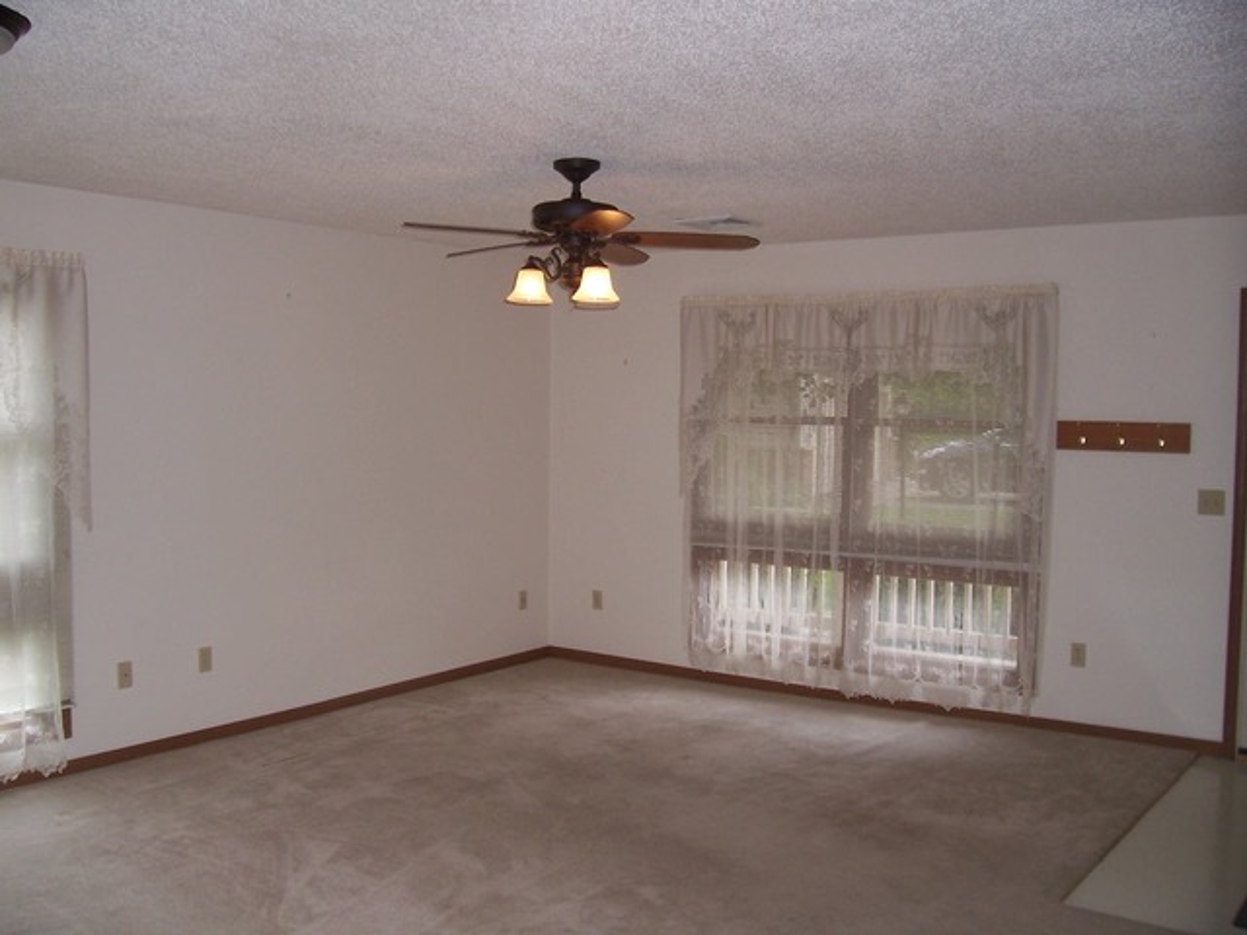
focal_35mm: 34
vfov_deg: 41.8
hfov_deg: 54.0
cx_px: 624
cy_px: 468
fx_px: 1225
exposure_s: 1/60
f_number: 2.7
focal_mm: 5.6
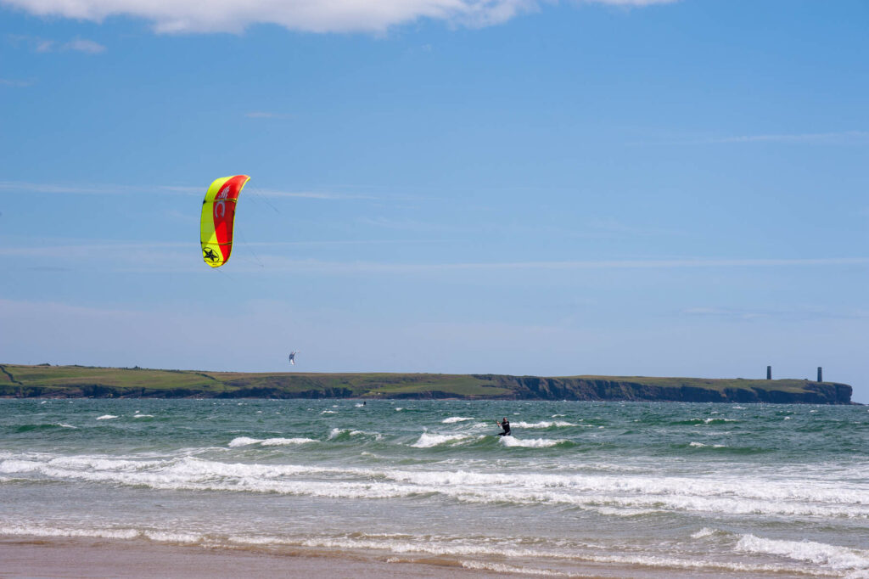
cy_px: 290
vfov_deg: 11.2
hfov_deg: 16.8
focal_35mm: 122
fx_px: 2944
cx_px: 434
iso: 200
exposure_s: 1/500
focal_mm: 122
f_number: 13
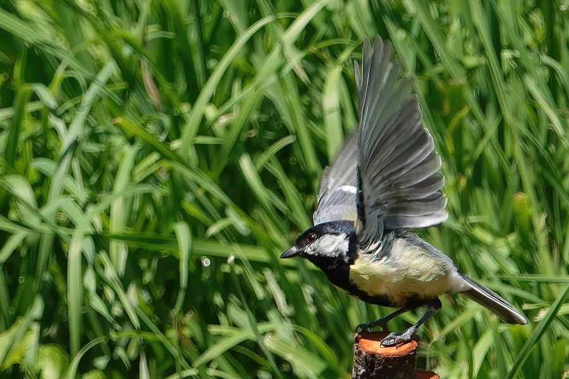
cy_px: 190
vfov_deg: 2.3
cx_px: 284
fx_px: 9483
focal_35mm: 600
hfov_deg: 3.4
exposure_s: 1/800
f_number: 4
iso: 125
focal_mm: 220
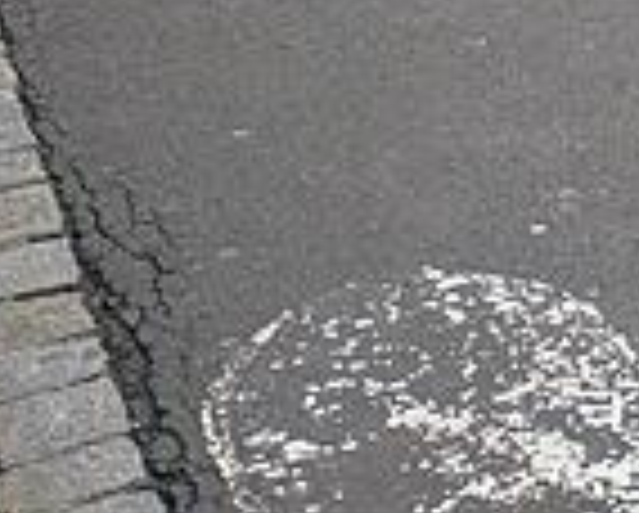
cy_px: -720
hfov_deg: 12.5
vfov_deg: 9.9
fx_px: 2594
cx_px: 1242
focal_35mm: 137
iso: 44
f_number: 1.89
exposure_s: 1/1580
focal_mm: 5.43
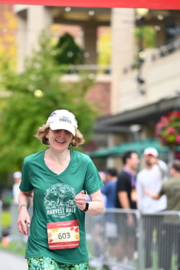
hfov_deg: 7.9
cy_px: 185
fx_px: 1304
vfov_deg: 11.8
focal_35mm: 174
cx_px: 82
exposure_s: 1/1600
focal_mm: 115
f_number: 2.8
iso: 640
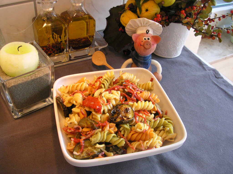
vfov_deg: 38.7
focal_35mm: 37
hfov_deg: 50.1
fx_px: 249
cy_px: 87
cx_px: 116
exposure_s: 1/81.5
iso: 100
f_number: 2.7
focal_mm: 5.6
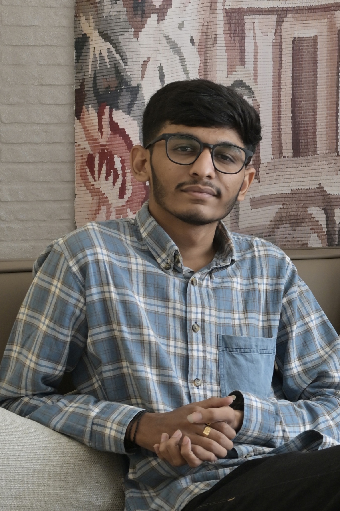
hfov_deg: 24.2
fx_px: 793
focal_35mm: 56
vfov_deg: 35.6
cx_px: 170
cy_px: 256
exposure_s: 1/20
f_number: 4
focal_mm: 56
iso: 160
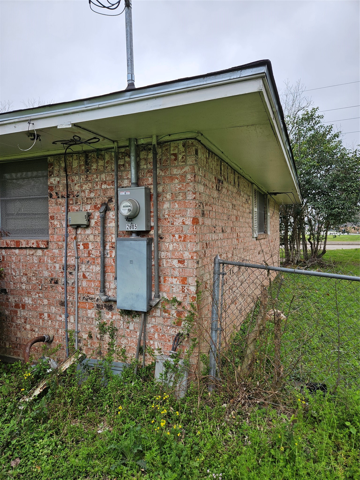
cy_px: 240
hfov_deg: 58.9
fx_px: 319
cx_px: 180
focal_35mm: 23
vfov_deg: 73.9
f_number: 1.8
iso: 25
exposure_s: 1/348
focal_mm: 5.4
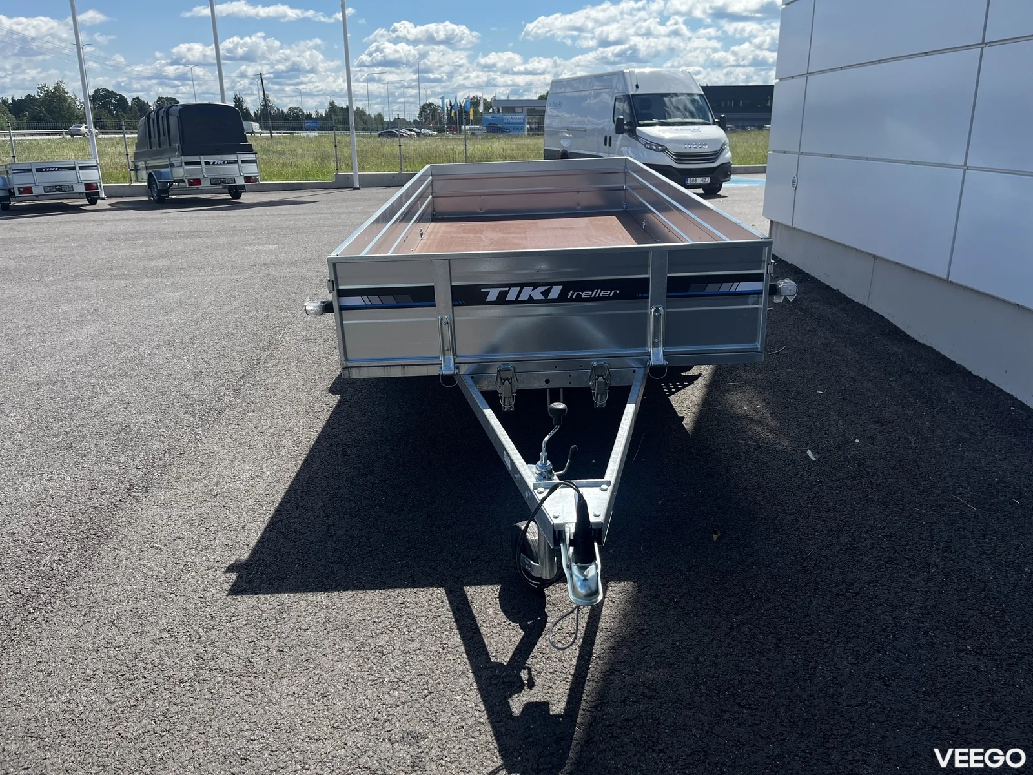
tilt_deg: -18.3
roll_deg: -0.1
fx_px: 776
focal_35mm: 26
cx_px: 516
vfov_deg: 53.1
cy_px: 388
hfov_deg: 67.3
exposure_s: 1/2024
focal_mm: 5.1
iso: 50
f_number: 1.6
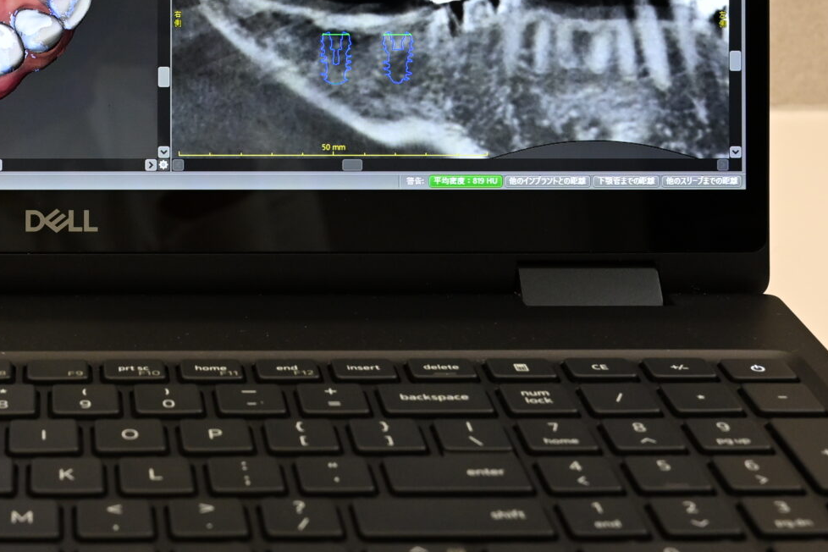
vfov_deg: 15.1
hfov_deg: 22.3
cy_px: -18
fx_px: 2047
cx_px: 74
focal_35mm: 89
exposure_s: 1/80
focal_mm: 34
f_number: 7.1
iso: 1600
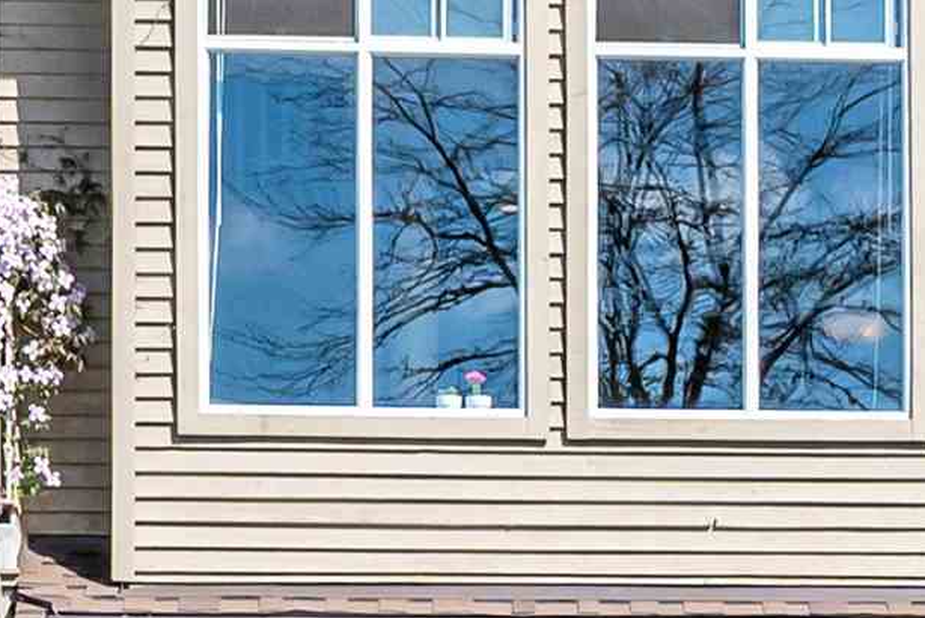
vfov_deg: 14.8
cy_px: 338
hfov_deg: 19.3
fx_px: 2378
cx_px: 1378
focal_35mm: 92
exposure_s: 1/1250
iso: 400
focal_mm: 18.5
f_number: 10
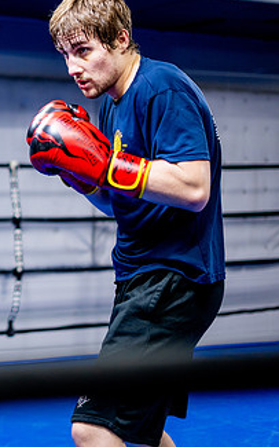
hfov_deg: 13.9
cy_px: 210
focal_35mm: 91
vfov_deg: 22.8
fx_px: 1108
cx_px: -65
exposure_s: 1/400
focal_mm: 50
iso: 1000
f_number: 1.8
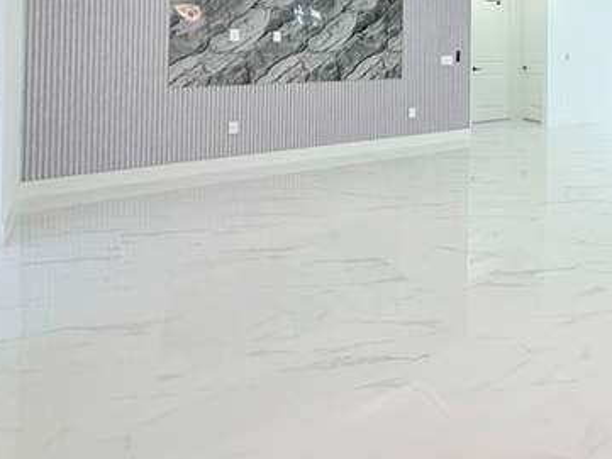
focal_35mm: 31
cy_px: 32
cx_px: 612
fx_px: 548
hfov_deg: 48.1
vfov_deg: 41.3
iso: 125
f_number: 2.2
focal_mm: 2.22
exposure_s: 1/118
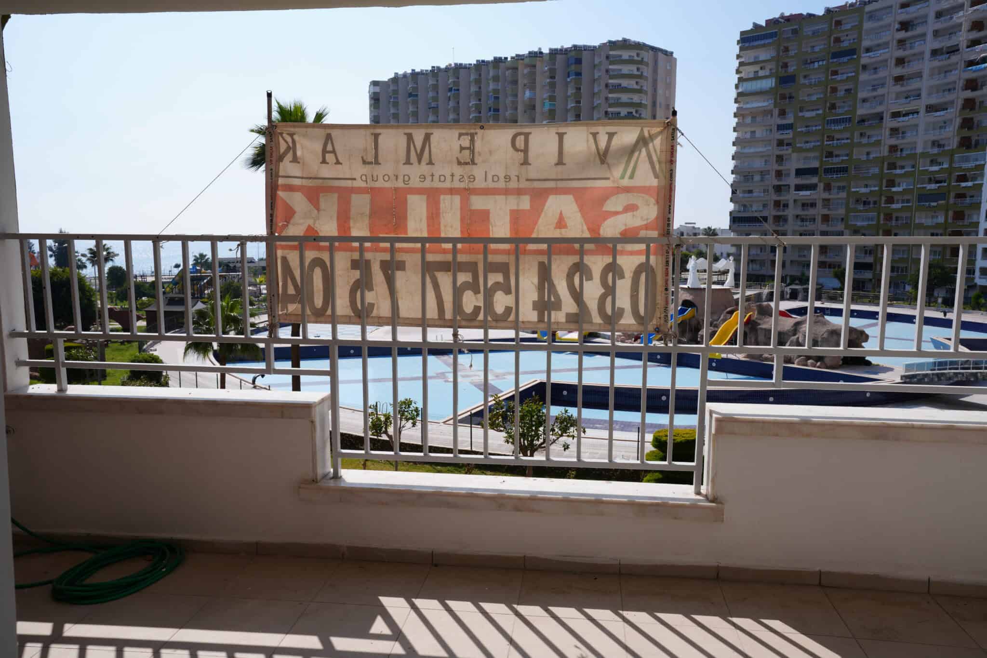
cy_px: 329
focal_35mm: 28
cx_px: 494
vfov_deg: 46.4
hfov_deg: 65.5
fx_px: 768
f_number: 10
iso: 100
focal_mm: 28
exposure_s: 1/250
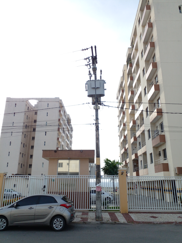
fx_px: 189
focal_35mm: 27
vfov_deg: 65.3
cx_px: 91
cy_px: 122
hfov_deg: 51.4
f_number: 1.9
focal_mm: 3.6
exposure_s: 1/719
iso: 40
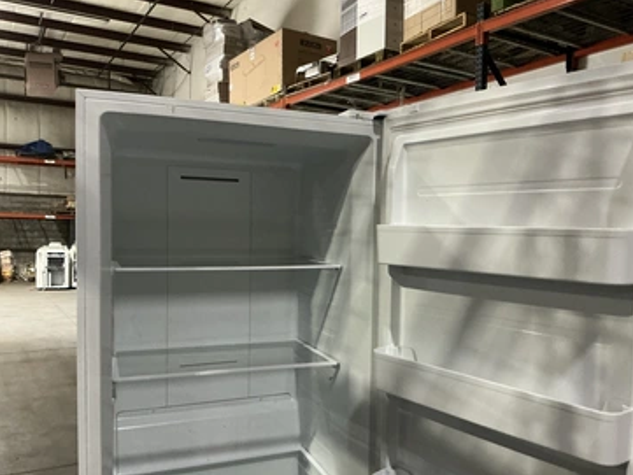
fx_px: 567
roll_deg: -1.8
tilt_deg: -2.4
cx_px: 347
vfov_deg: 45.4
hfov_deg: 58.2
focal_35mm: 31
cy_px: 261
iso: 320
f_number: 1.8
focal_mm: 3
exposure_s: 1/52
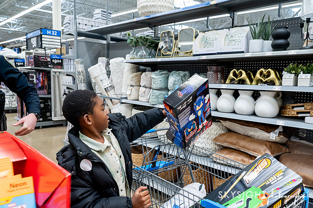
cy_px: 104
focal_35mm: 28
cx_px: 156
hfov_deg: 65.5
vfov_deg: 46.4
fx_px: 243
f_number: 5.6
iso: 1250
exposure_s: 1/80
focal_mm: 28
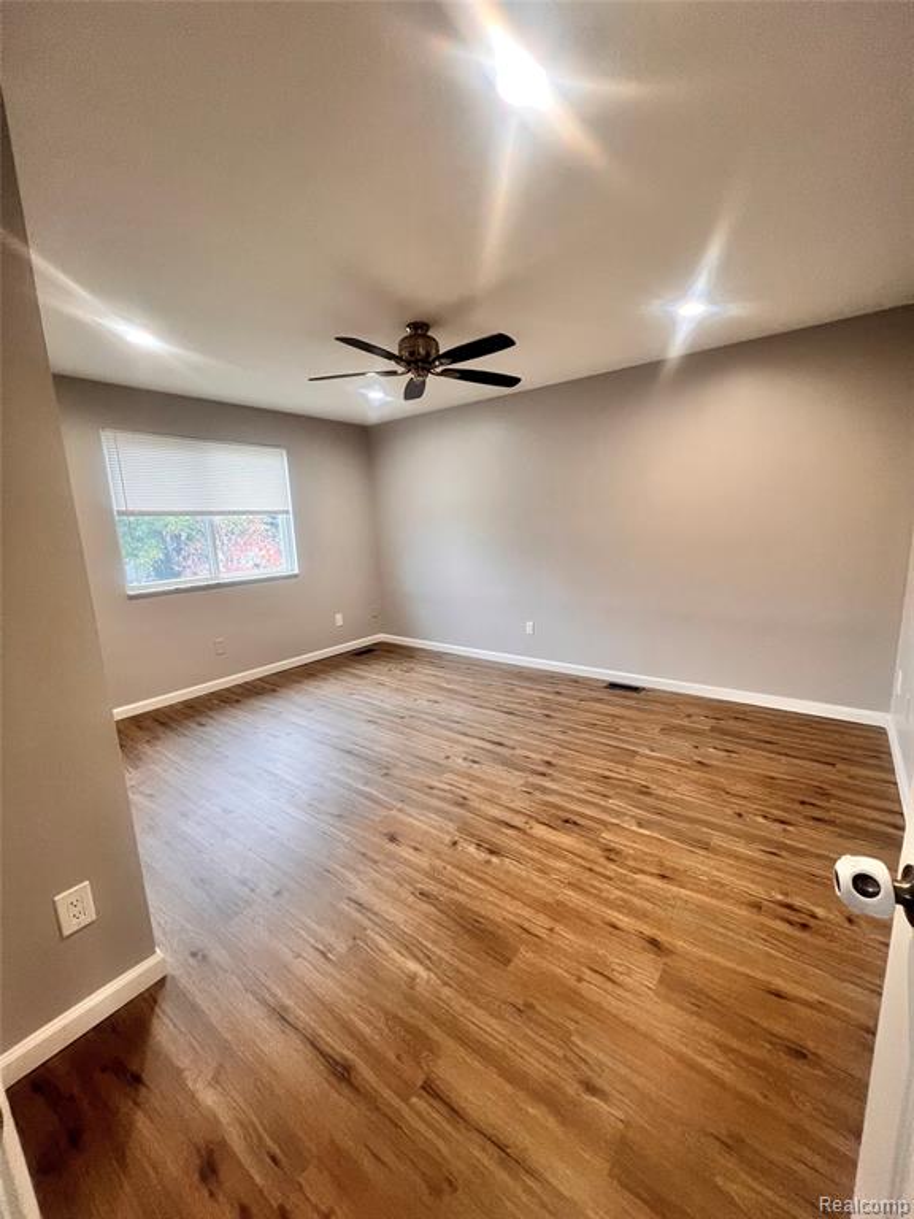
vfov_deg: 106.2
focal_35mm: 13
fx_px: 458
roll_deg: +2.4
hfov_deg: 89.9
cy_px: 610
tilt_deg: -9.1
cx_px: 457
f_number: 1.8
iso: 160
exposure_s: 1/62
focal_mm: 1.57
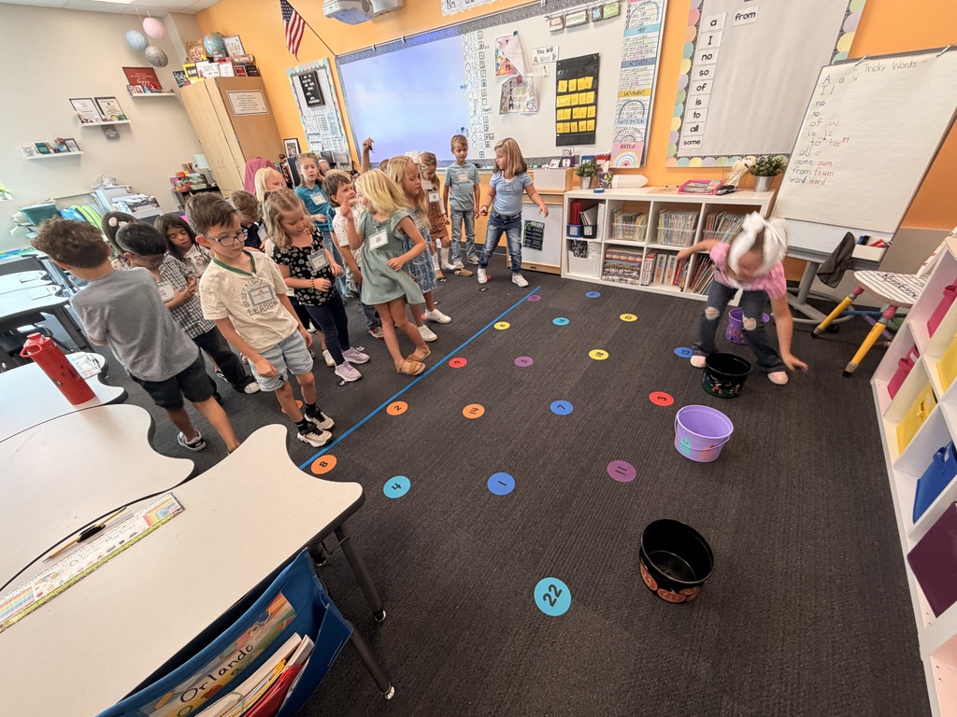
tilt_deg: -31.7
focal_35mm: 14
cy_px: 358
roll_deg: +6.5
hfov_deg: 102.1
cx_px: 478
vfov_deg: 85.7
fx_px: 387
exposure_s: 1/60
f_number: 2.2
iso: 250
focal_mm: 2.22
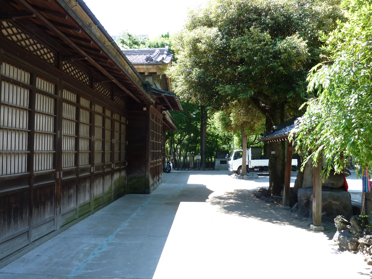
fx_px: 269
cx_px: 186
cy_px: 140
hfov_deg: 69.4
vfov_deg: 54.9
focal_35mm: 25
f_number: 3.3
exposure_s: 1/80
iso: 80
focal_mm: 4.1
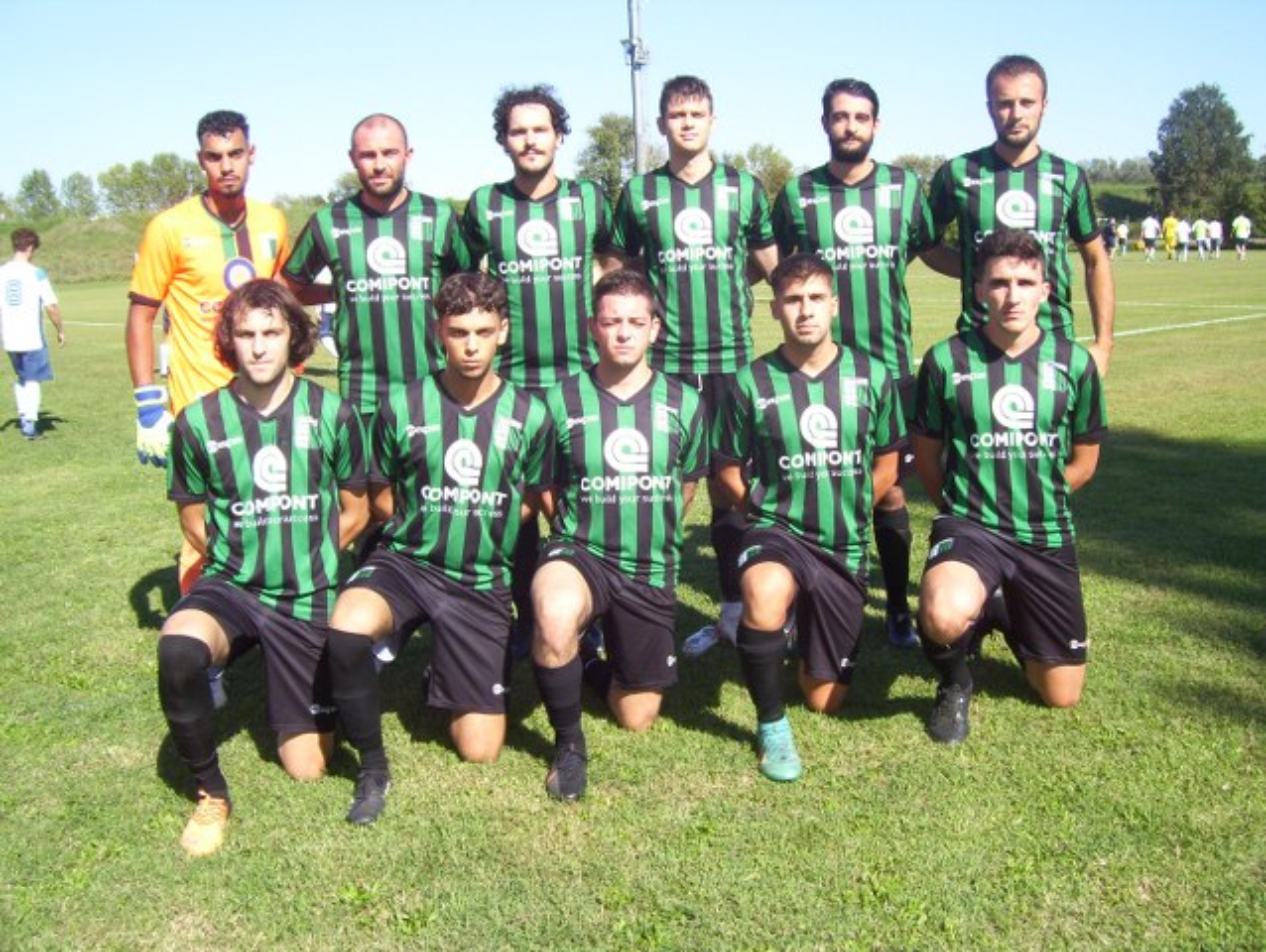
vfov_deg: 39.7
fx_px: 1318
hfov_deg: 51.3
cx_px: 633
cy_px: 476
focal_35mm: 36
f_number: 4.8
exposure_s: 1/400
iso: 80
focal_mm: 6
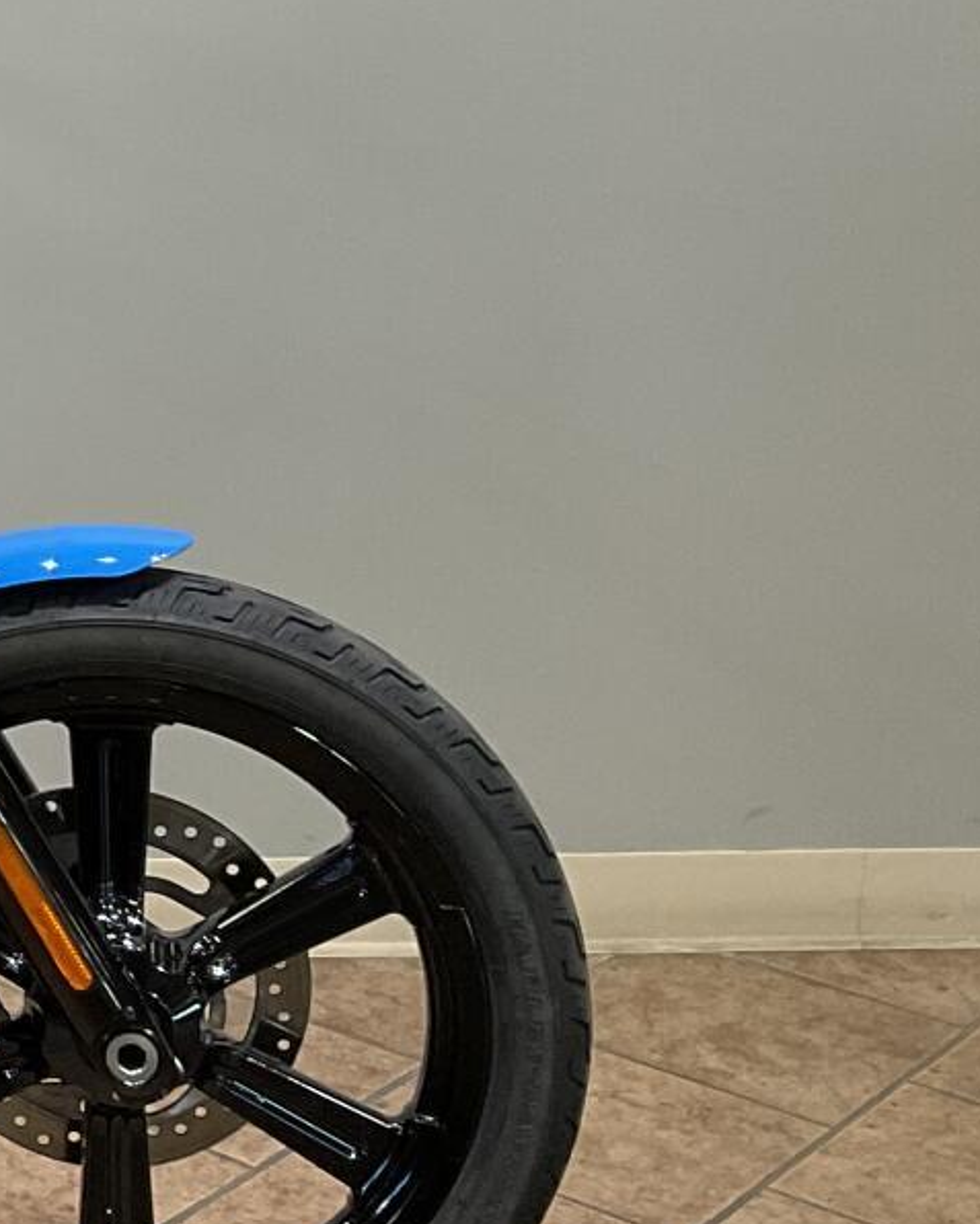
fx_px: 3443
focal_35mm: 95
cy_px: 197
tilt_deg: -12.3
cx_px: -964
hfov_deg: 13.8
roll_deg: +0.4
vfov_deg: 19.9
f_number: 1.8
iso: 40
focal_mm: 3
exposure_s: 1/60
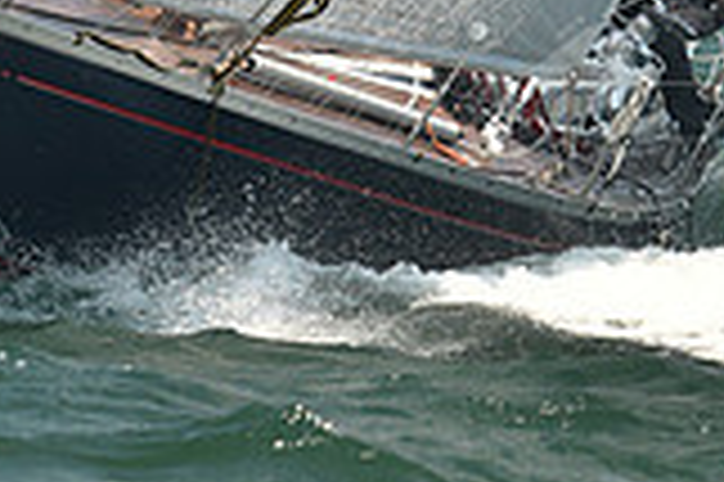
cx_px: 549
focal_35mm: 433
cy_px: 92
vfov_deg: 3.2
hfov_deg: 4.8
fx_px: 8699
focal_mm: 120
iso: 250
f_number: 5
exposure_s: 1/640
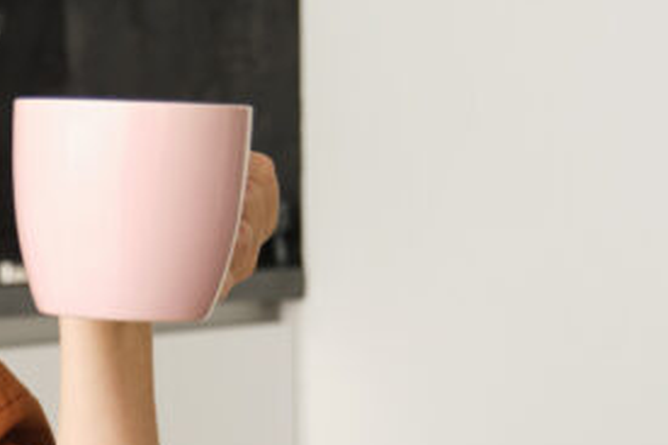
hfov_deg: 14.0
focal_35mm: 134
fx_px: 2485
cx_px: -447
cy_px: 261
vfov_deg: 10.2
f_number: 2.8
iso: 250
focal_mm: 24.2
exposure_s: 1/125
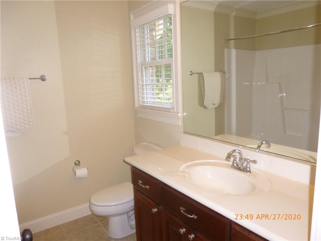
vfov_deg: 54.9
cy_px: 120
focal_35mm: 25
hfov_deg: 69.4
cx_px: 160
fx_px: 232
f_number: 3.1
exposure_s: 1/60
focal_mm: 4.5
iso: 200
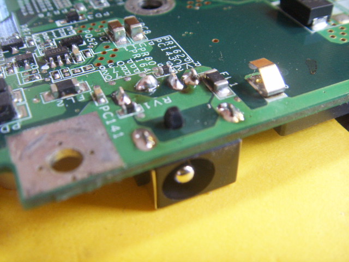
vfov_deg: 36.8
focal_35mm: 39
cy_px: 131
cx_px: 174
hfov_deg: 47.9
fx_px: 393
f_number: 3.5
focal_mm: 6.6
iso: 152
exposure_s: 1/20
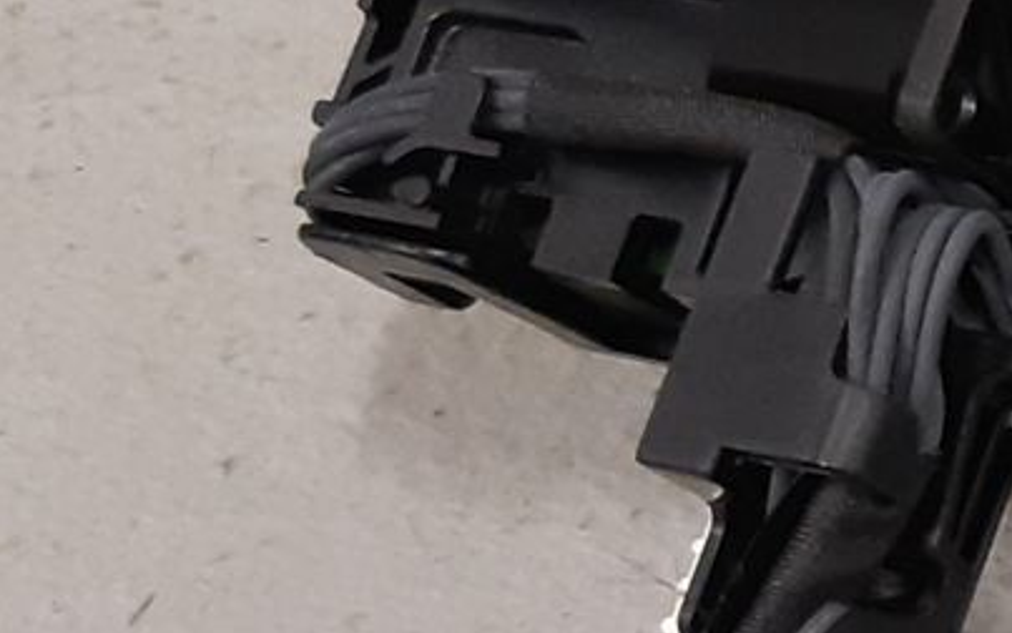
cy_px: 475
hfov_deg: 13.5
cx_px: 1780
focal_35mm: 140
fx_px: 3862
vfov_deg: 9.4
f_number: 1.7
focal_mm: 3.93
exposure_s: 1/50
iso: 200
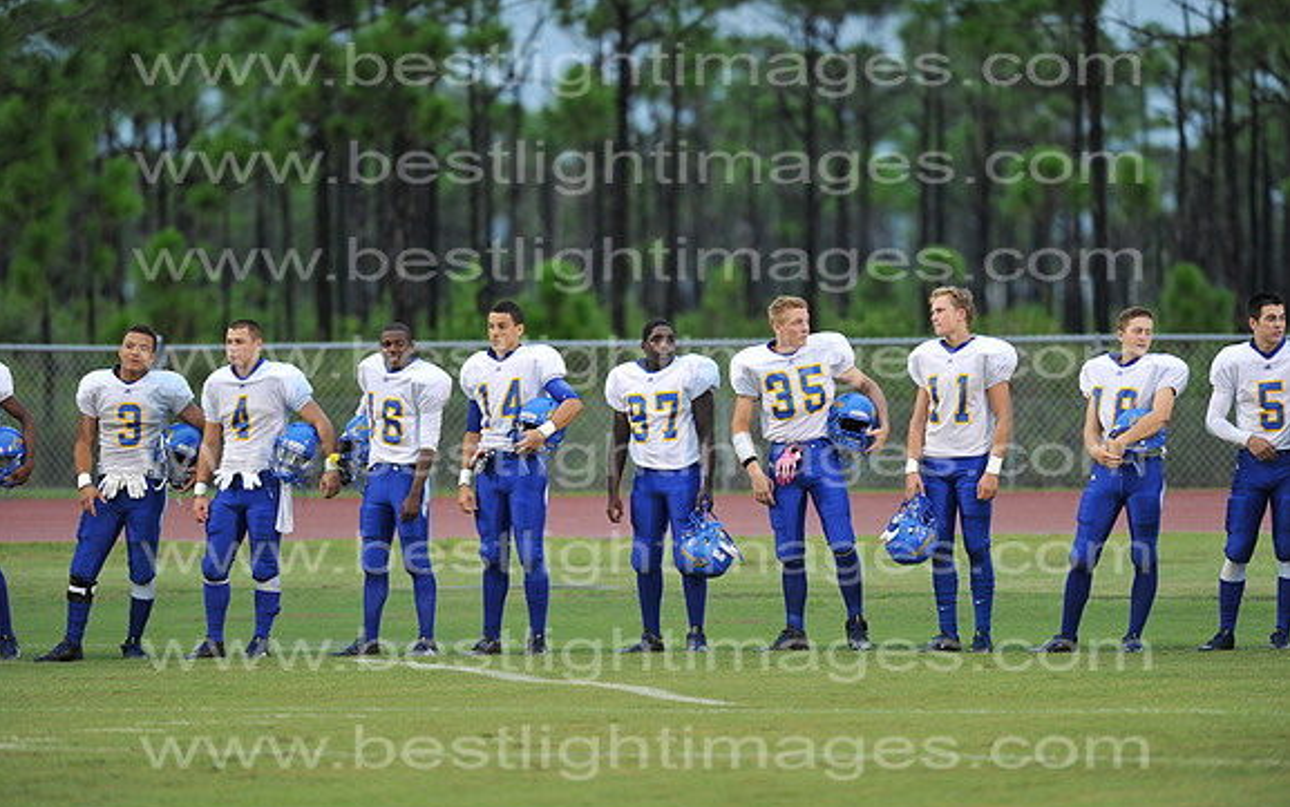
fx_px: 10796
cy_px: 411
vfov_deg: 4.3
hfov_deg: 6.8
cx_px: 646
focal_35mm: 307
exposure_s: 1/320
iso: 1250
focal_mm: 300
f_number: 3.2
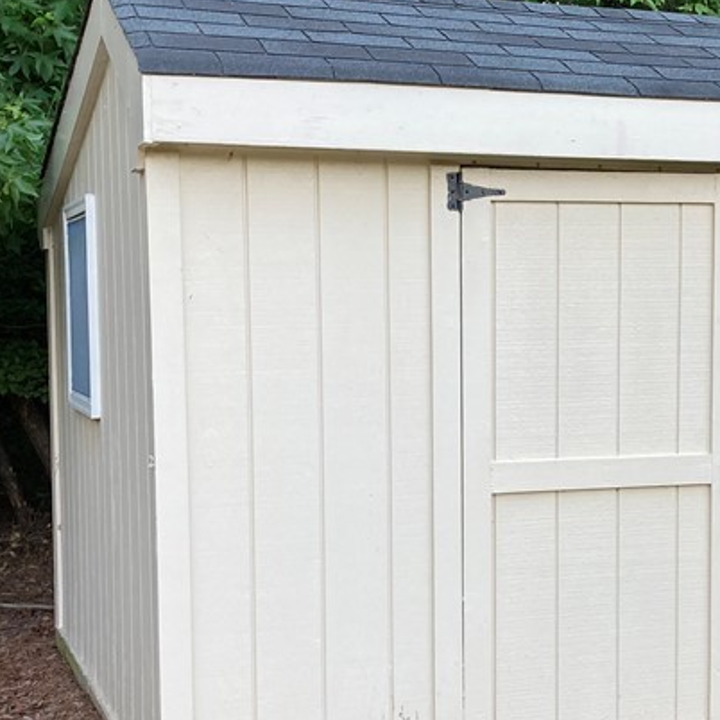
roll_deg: -0.4
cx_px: 510
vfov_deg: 27.2
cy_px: 437
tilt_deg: -2.3
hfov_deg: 27.0
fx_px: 1483
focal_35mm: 63
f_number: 1.8
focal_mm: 3.99
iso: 40
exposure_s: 1/121
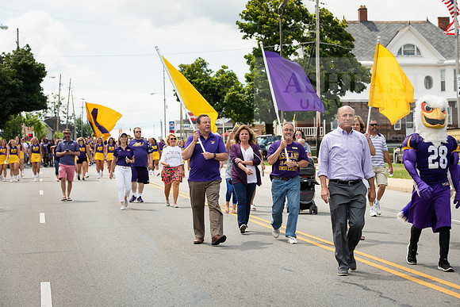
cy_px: 154
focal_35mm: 92
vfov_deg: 14.9
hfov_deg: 22.1
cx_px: 230
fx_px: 1176
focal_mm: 92
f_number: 7.1
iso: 250
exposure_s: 1/640
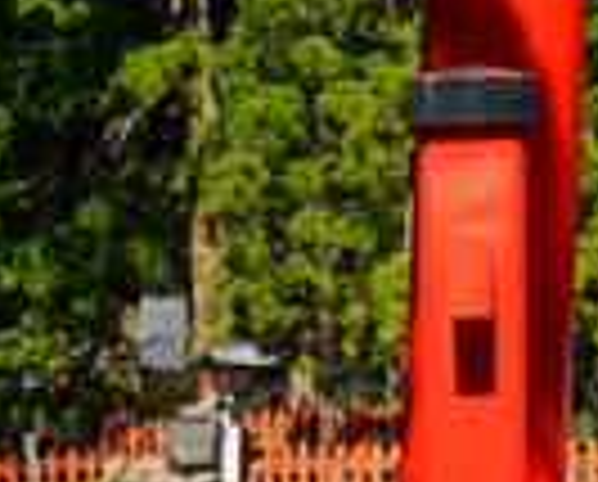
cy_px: -101
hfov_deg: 11.7
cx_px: 1061
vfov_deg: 10.0
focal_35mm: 152
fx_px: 2696
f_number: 9
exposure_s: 1/125
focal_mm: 18
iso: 100
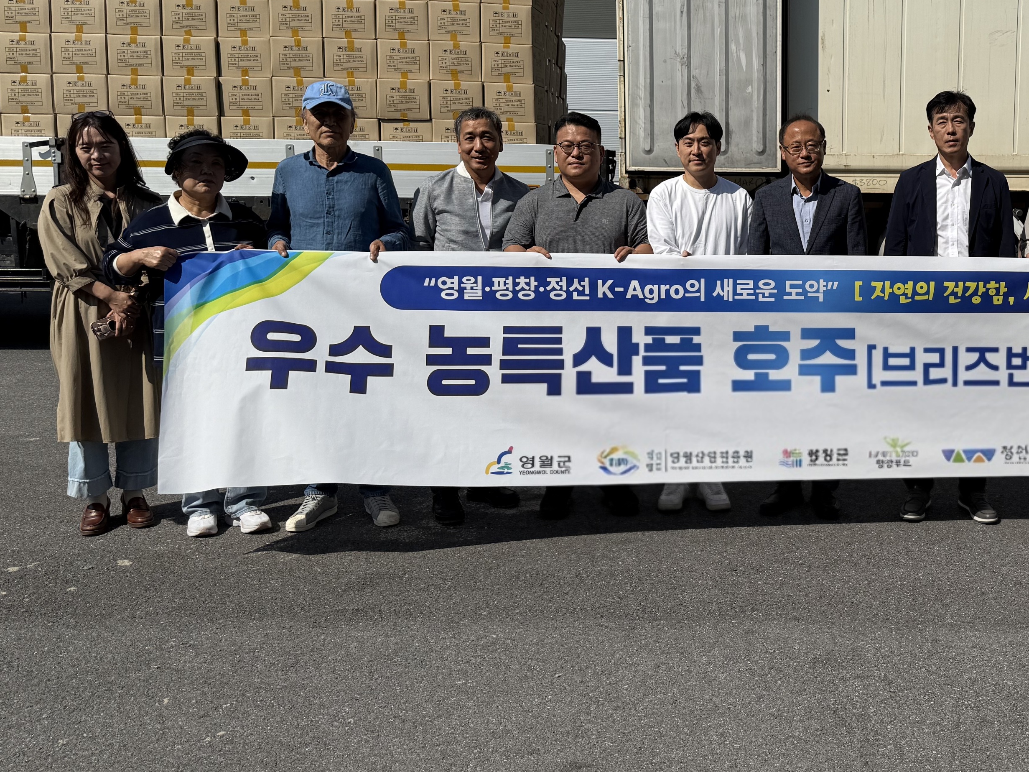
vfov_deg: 36.5
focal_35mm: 39
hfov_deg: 45.5
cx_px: 823
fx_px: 1159
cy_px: 268
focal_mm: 6.76
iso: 80
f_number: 1.78
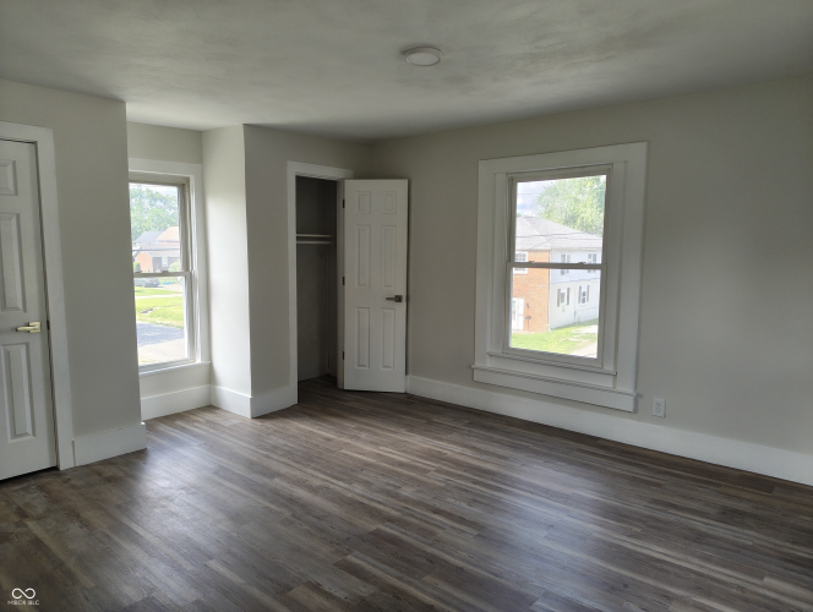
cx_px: 406
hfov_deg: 71.5
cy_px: 306
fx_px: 564
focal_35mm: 24
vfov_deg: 56.9
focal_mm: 5.56
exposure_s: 1/155
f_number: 1.88
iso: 50
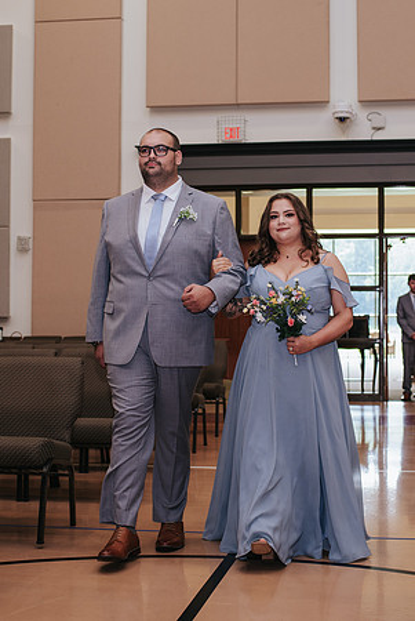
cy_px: 297
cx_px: 270
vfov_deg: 34.1
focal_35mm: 59
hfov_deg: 23.1
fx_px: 1011
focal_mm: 35
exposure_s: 1/200
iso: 640
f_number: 3.2
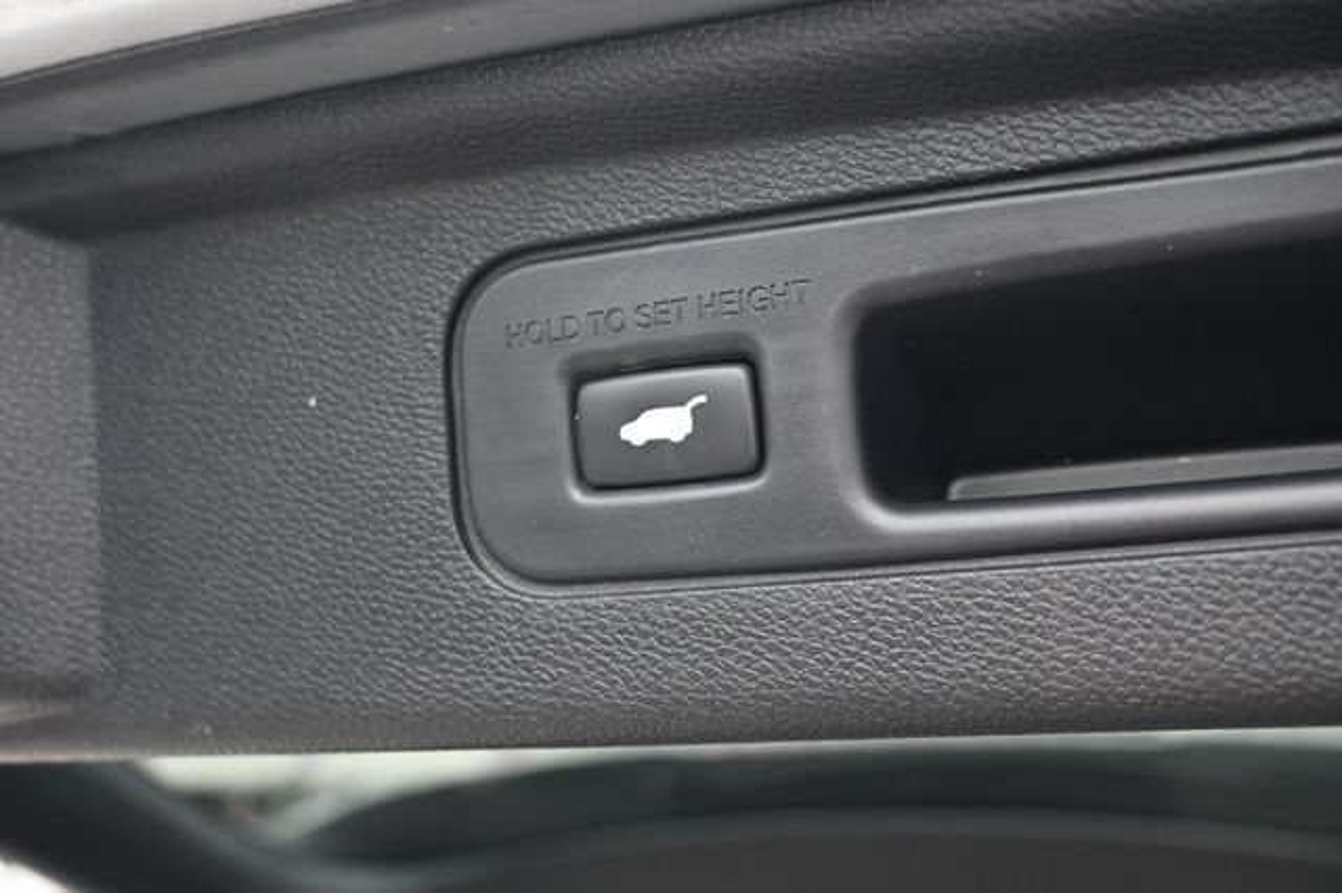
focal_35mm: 37
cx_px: 671
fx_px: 1369
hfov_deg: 52.2
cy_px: 446
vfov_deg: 36.1
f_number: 4.2
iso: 800
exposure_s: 1/125
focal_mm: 24.5
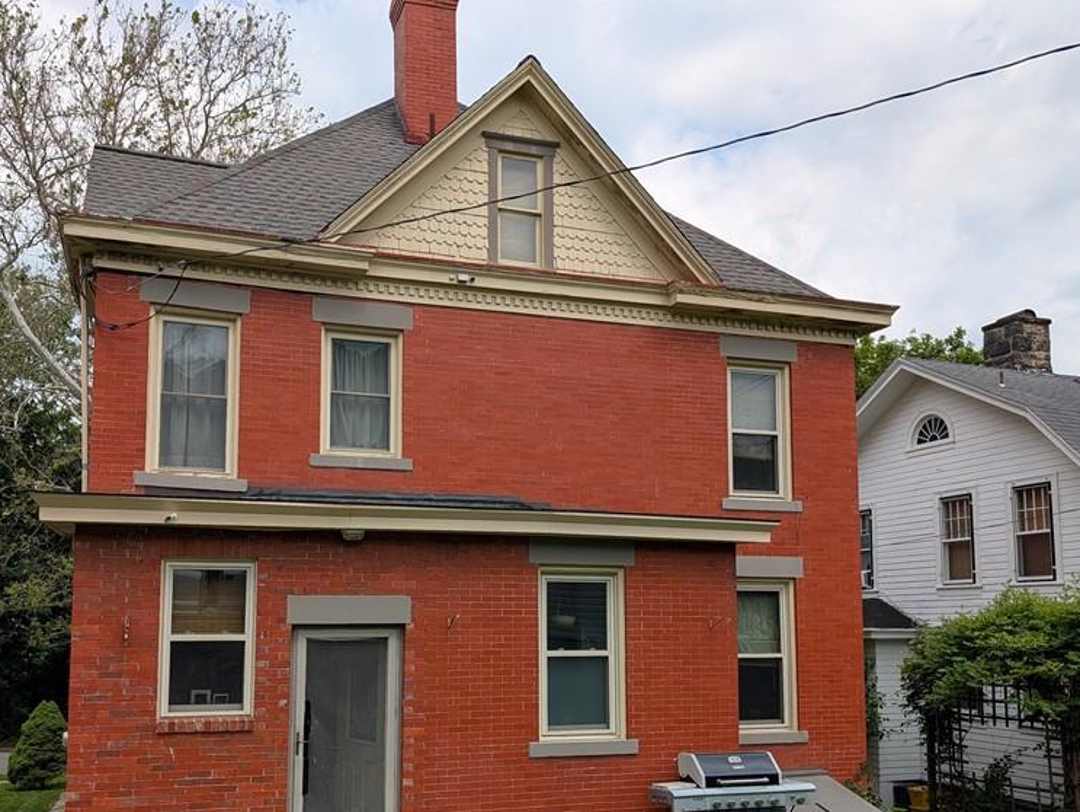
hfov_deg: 55.3
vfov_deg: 42.5
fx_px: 1031
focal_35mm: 33
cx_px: 515
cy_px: 535
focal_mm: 6.9
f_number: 1.68
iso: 20
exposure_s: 1/1214
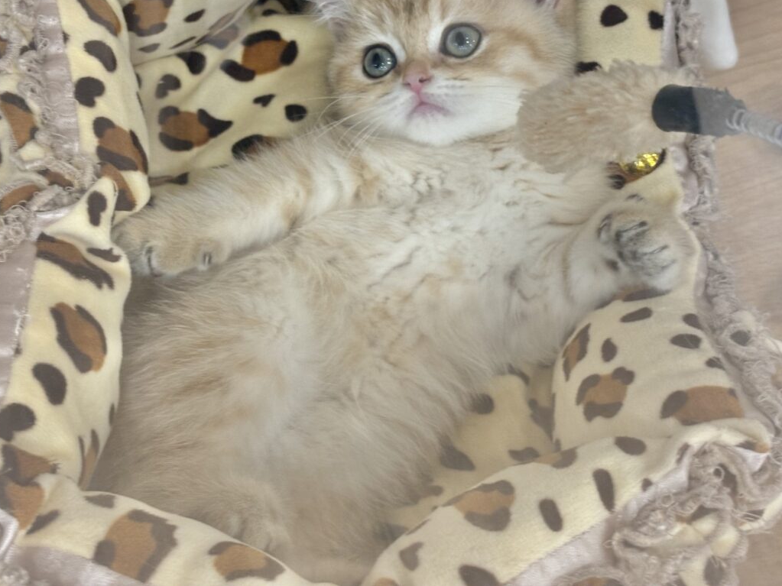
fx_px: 1378
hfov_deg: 31.7
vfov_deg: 24.0
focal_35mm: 61
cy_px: 243
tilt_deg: -60.2
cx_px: 362
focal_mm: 5.96
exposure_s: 1/50
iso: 160
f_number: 1.6
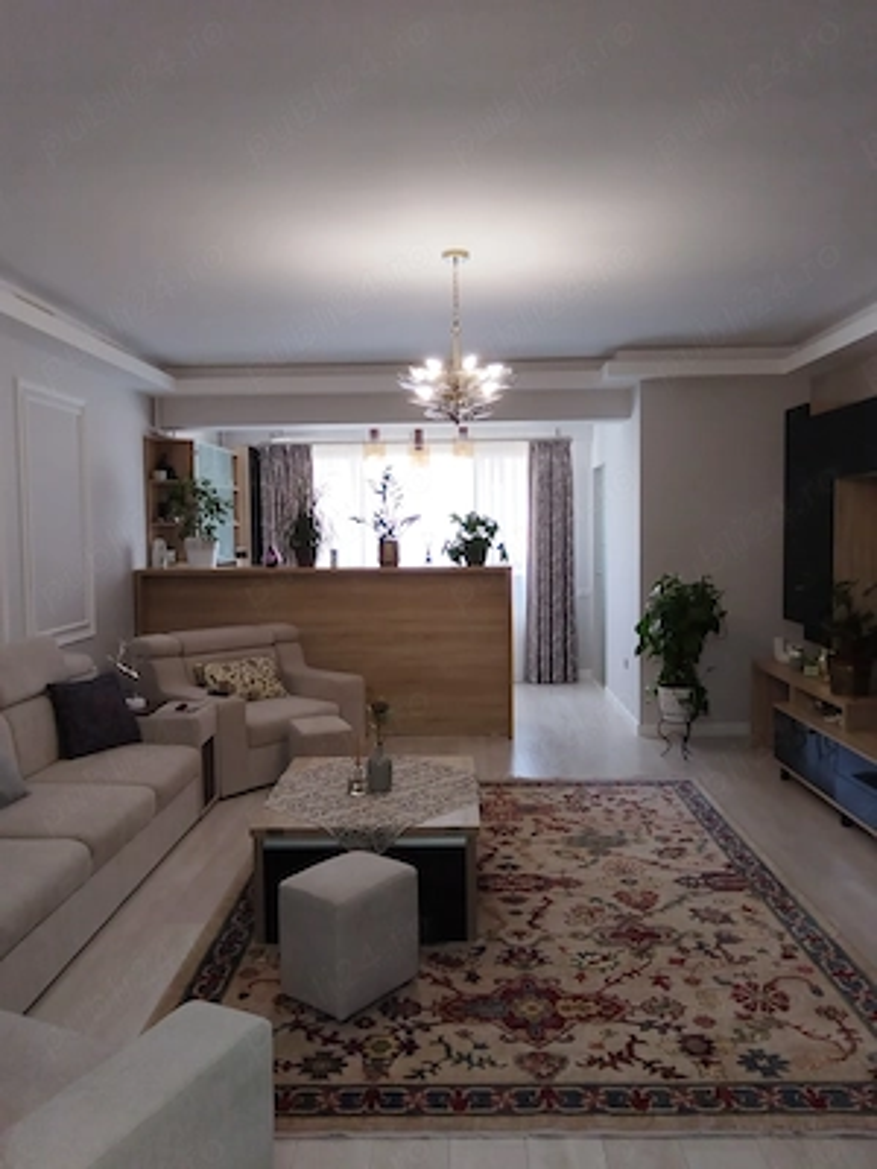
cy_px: 584
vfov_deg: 67.3
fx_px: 878
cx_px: 438
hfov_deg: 53.1
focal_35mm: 26
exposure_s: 1/100
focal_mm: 4.95
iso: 521
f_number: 1.9
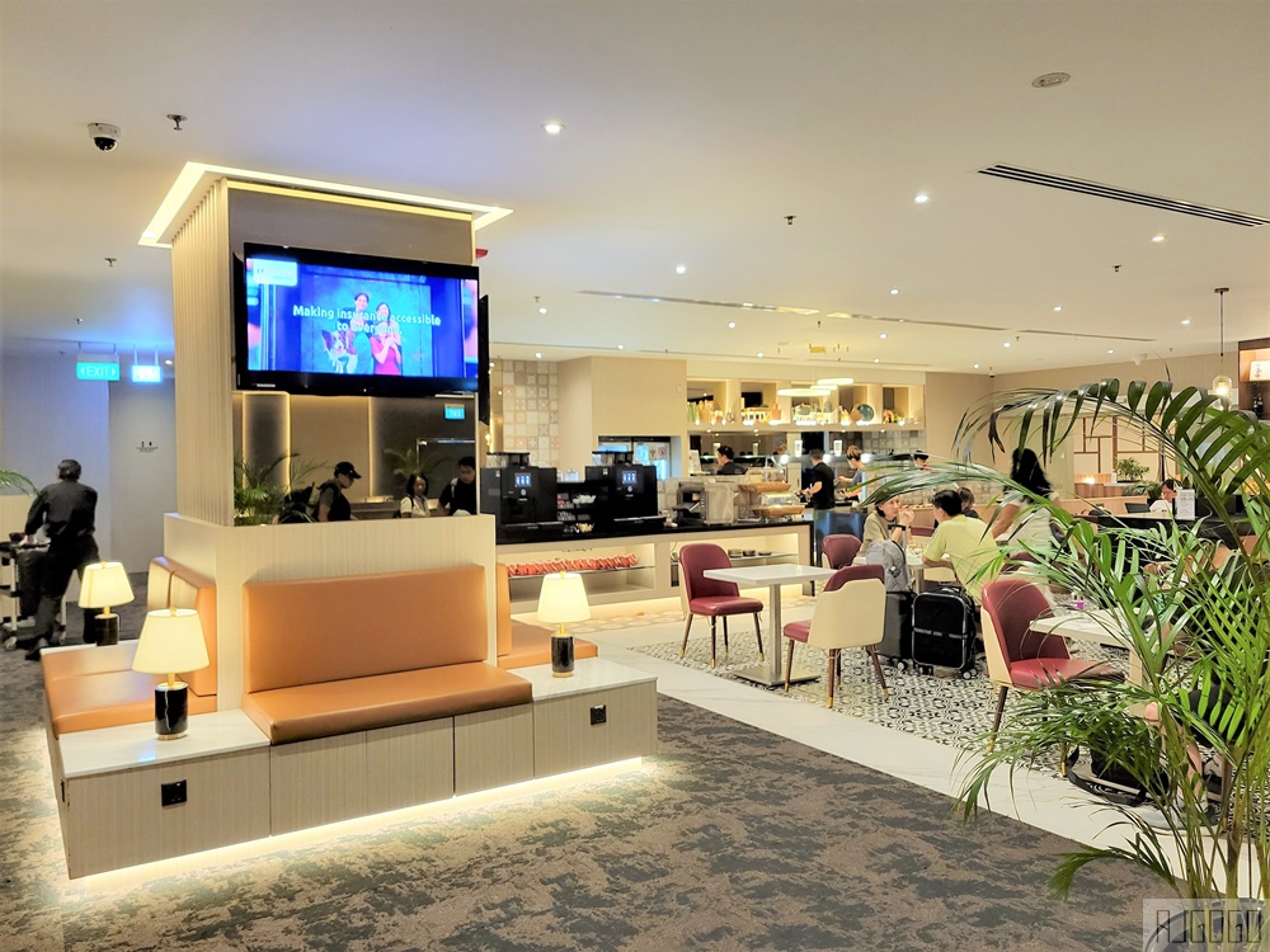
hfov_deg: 67.3
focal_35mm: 26
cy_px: 476
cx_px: 635
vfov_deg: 53.1
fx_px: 954
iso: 250
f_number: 1.8
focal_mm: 5.4
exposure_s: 1/50
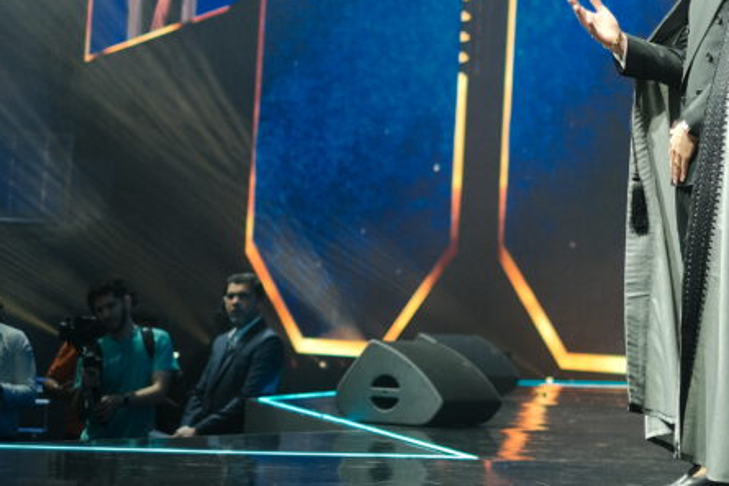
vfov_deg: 11.2
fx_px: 2471
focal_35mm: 122
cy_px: 66
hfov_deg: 16.4
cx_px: 745
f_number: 1.4
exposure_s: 1/250
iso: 500
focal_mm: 35
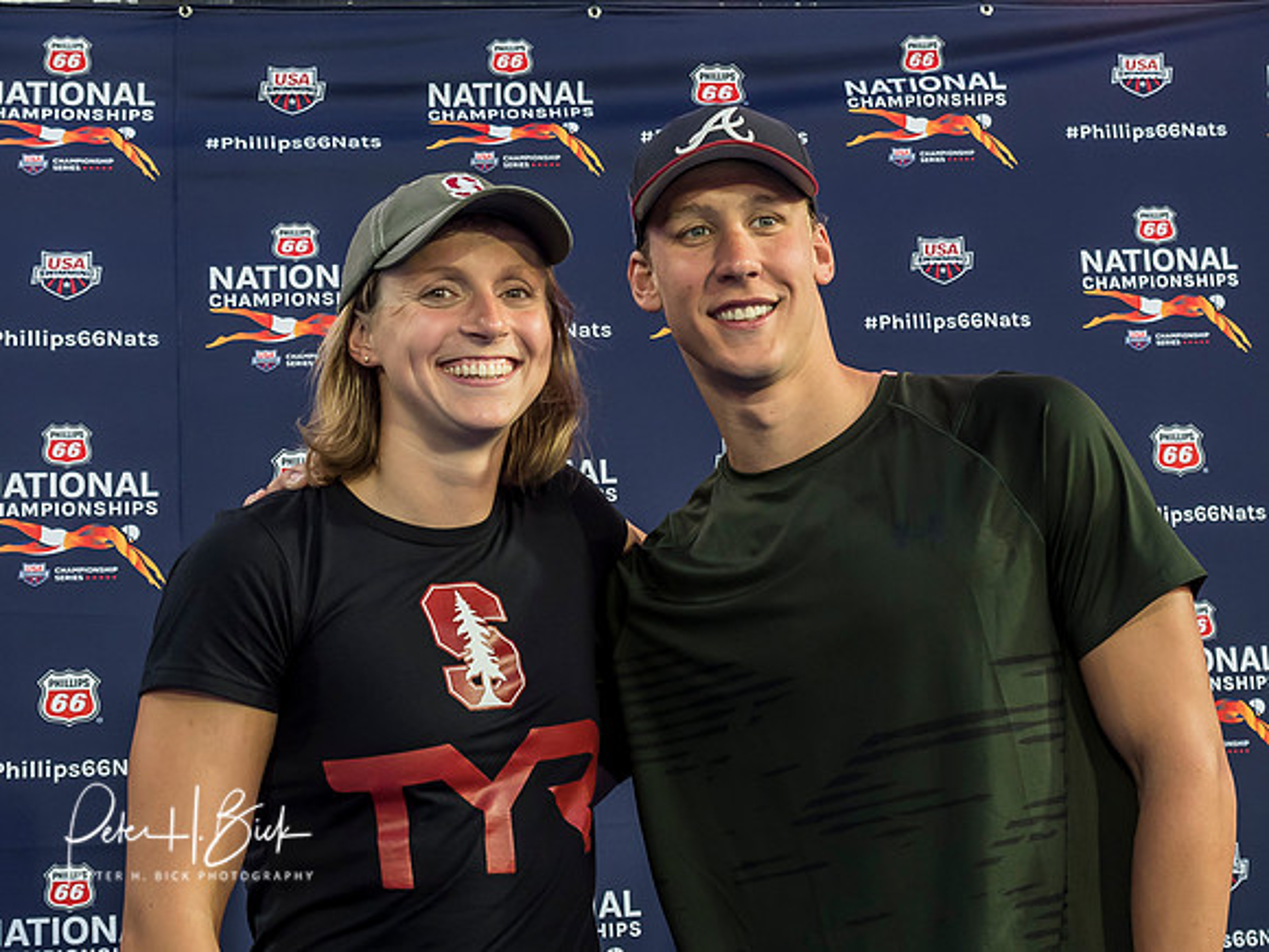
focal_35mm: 84
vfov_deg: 17.6
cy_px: 488
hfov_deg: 23.3
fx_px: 3069
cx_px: 732
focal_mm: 26
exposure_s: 1/160
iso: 500
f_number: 4
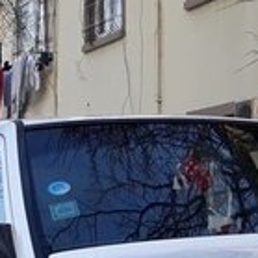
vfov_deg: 14.1
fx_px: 953
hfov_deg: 15.2
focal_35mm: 113
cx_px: 7
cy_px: 422
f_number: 1.7
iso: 40
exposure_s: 1/215
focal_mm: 3.71
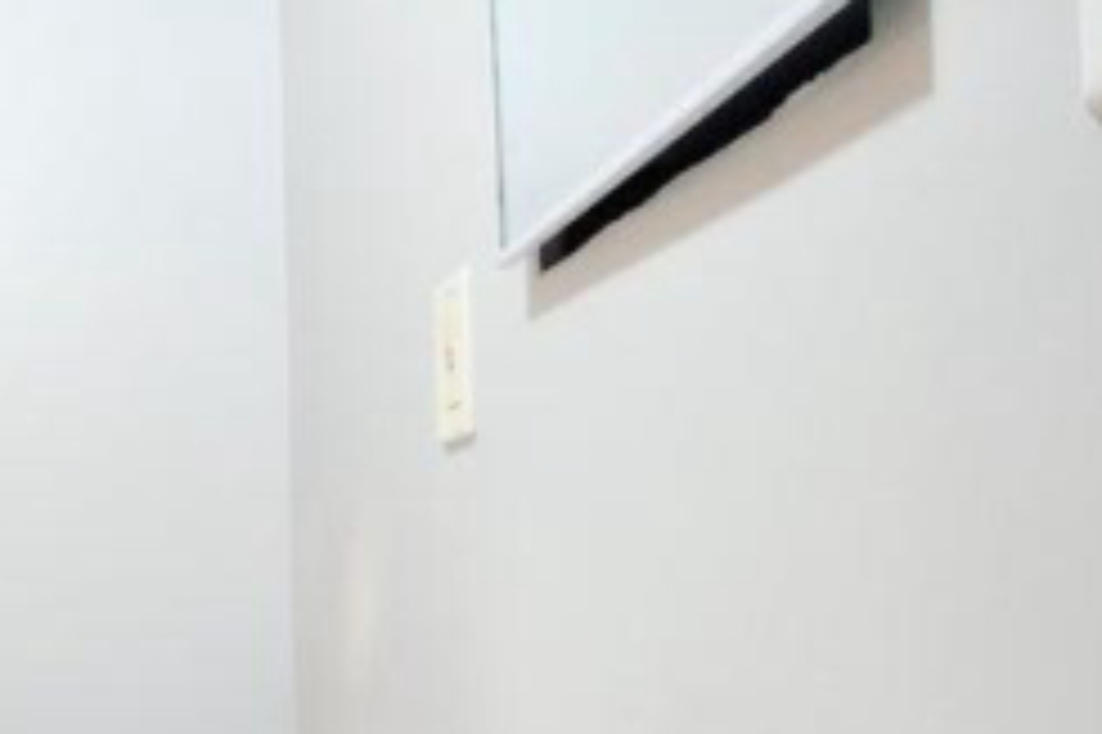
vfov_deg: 28.3
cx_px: -535
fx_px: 1407
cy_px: 639
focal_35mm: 46
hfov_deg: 28.5
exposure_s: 1/50
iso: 2500
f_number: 7.1
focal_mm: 10
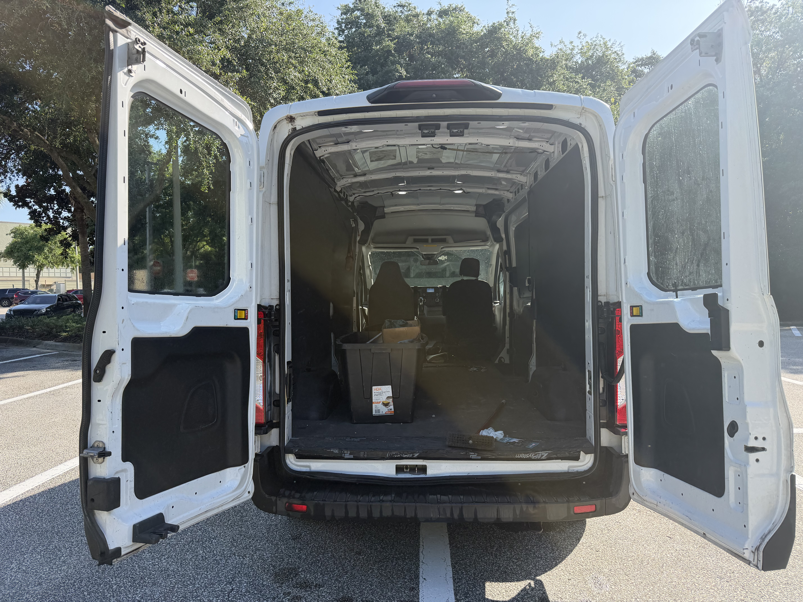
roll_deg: +1.8
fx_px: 557
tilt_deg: -0.9
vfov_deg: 56.8
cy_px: 301
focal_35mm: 24
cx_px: 402
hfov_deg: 71.6
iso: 100
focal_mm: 6.76
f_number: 1.78
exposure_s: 1/1337
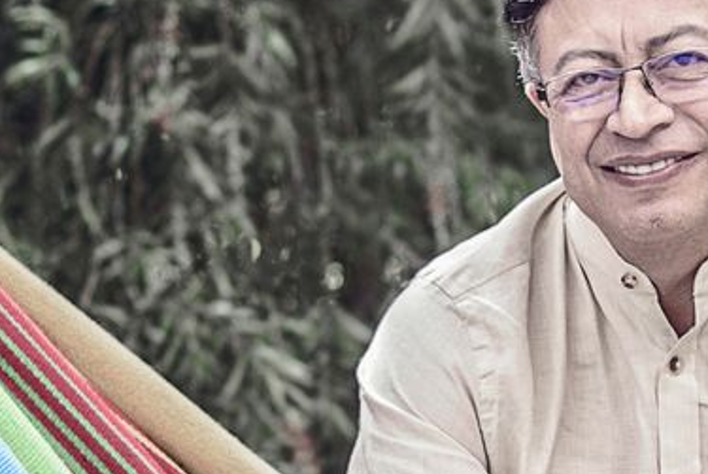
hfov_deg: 7.9
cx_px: 672
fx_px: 5139
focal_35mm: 261
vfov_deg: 5.3
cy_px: 391
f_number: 2.5
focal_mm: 50
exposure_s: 1/200
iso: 100
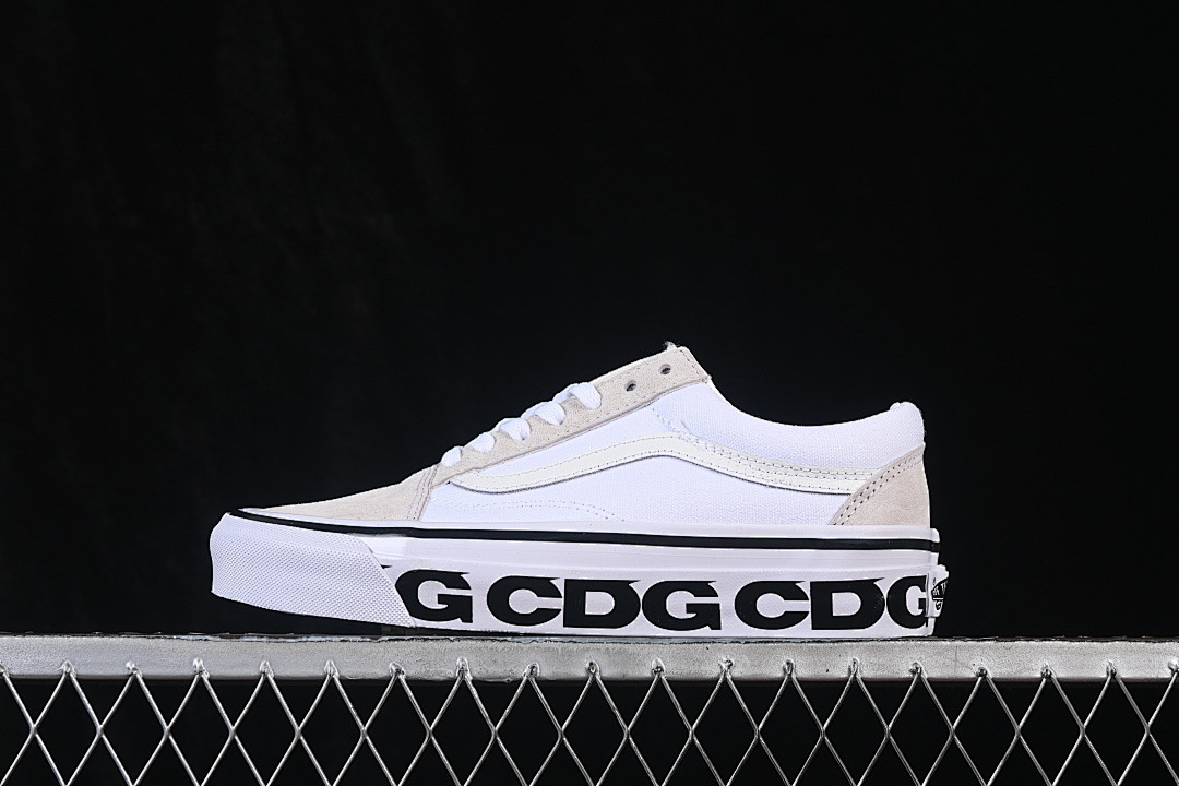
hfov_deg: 27.0
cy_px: 393
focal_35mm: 75
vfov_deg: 18.2
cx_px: 590
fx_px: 2456
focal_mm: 50
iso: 160
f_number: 8
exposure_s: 1/80
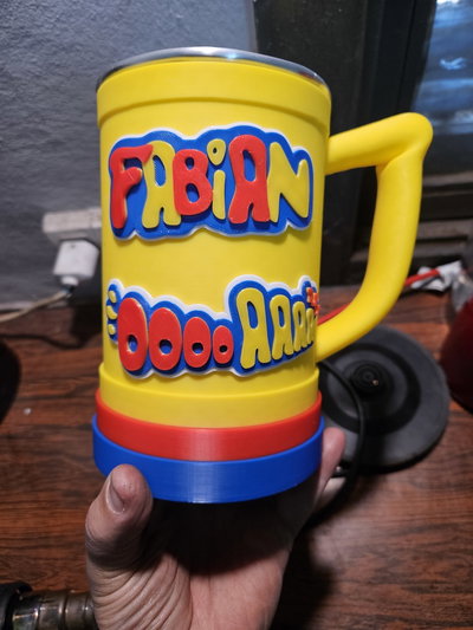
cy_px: 315
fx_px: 419
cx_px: 236
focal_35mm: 23
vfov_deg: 73.9
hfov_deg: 58.9
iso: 250
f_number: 1.8
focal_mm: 5.4
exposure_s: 1/40
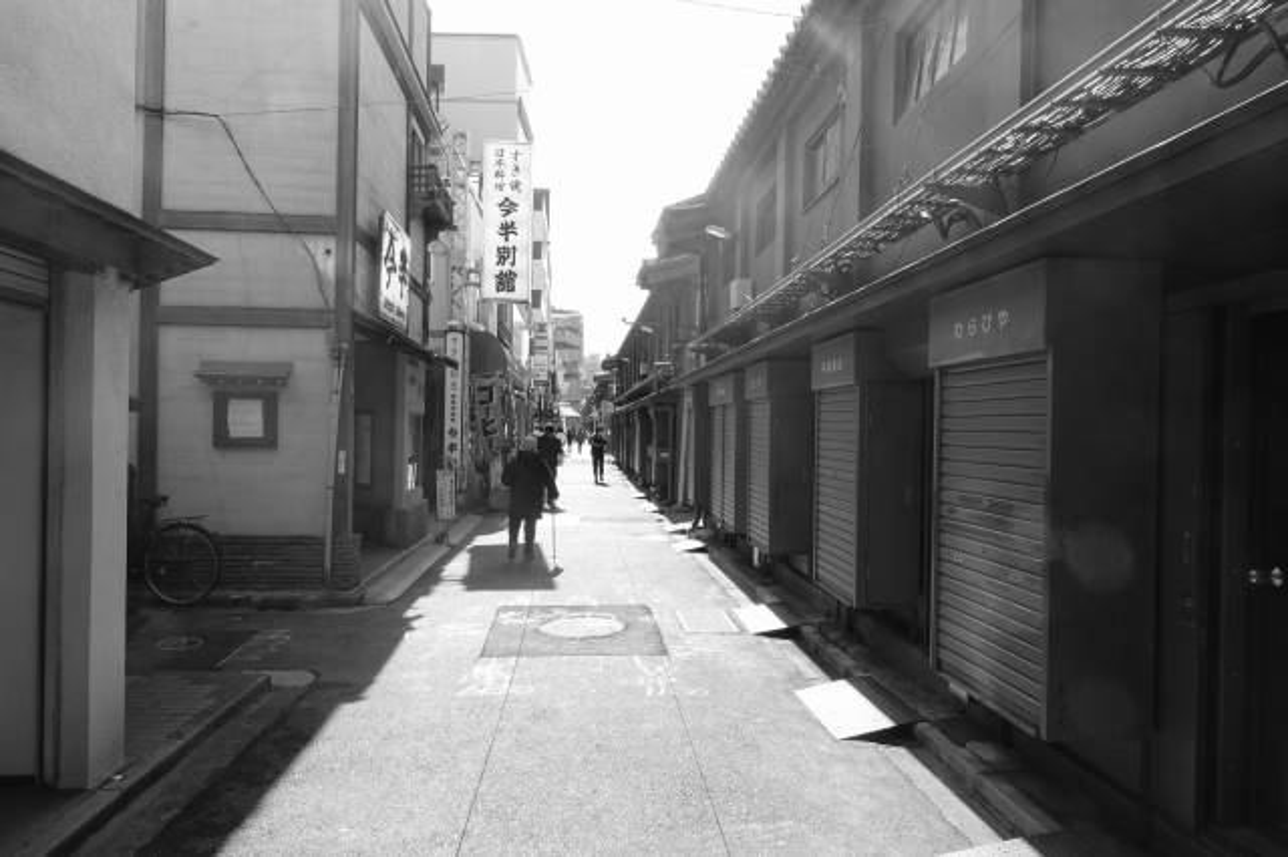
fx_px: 858
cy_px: 428
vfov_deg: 53.1
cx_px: 644
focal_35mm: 24
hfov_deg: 73.8
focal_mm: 8.8
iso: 125
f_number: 11
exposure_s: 1/50
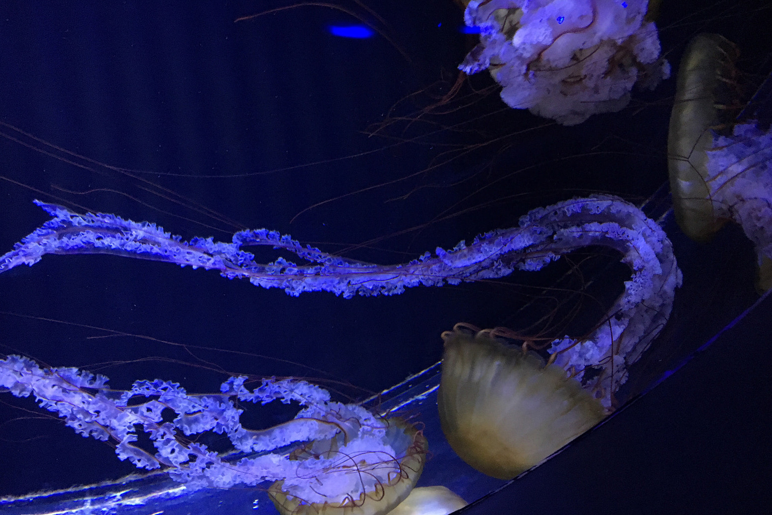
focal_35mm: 31
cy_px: 293
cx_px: 386
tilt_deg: -36.9
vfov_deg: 42.2
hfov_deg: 60.3
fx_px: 665
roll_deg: -5.4
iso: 500
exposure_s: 1/17
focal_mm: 4.15
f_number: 2.2
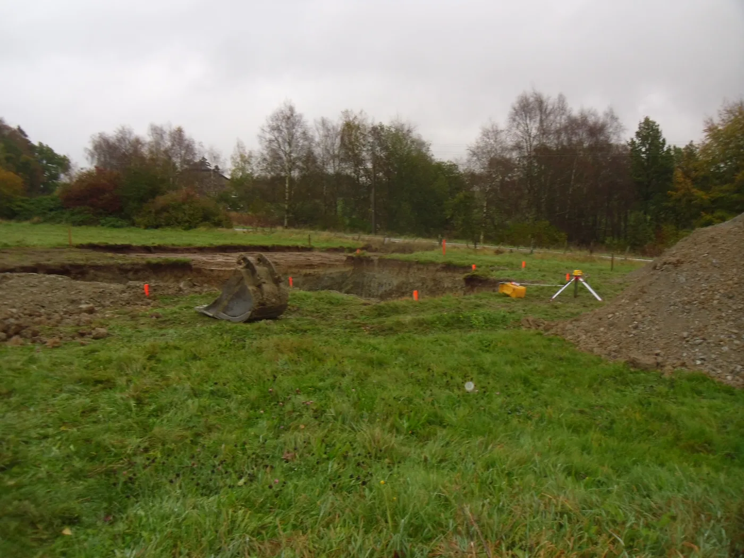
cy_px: 279
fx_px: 666
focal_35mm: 31
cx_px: 372
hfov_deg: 58.4
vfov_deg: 45.4
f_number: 3.3
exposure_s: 1/45
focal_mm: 5.6
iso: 100
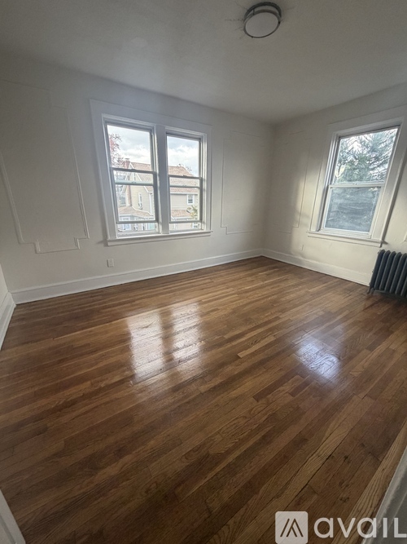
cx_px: 204
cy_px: 272
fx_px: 220
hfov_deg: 85.7
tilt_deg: -18.8
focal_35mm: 14
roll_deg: -0.2
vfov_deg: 102.1
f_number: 2.2
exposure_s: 1/121
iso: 250
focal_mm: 2.22
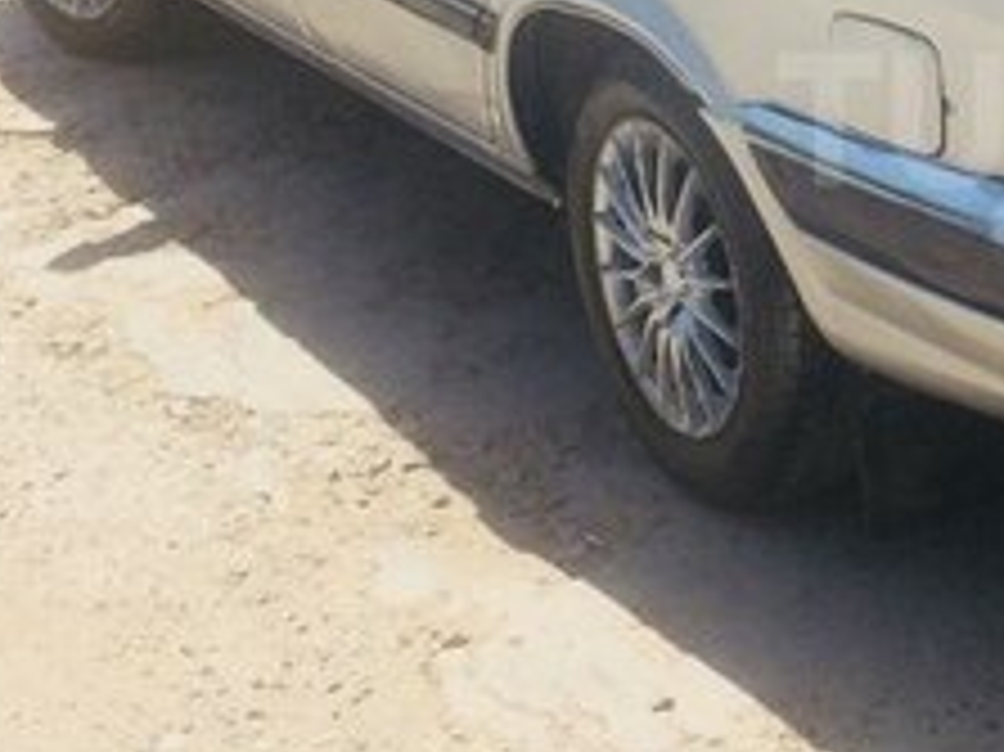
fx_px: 2493
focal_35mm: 86
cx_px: 1238
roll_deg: -1.6
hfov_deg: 21.0
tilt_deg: -15.2
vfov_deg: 17.0
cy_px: 119
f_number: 2.2
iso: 32
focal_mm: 4.15
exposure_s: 1/2160
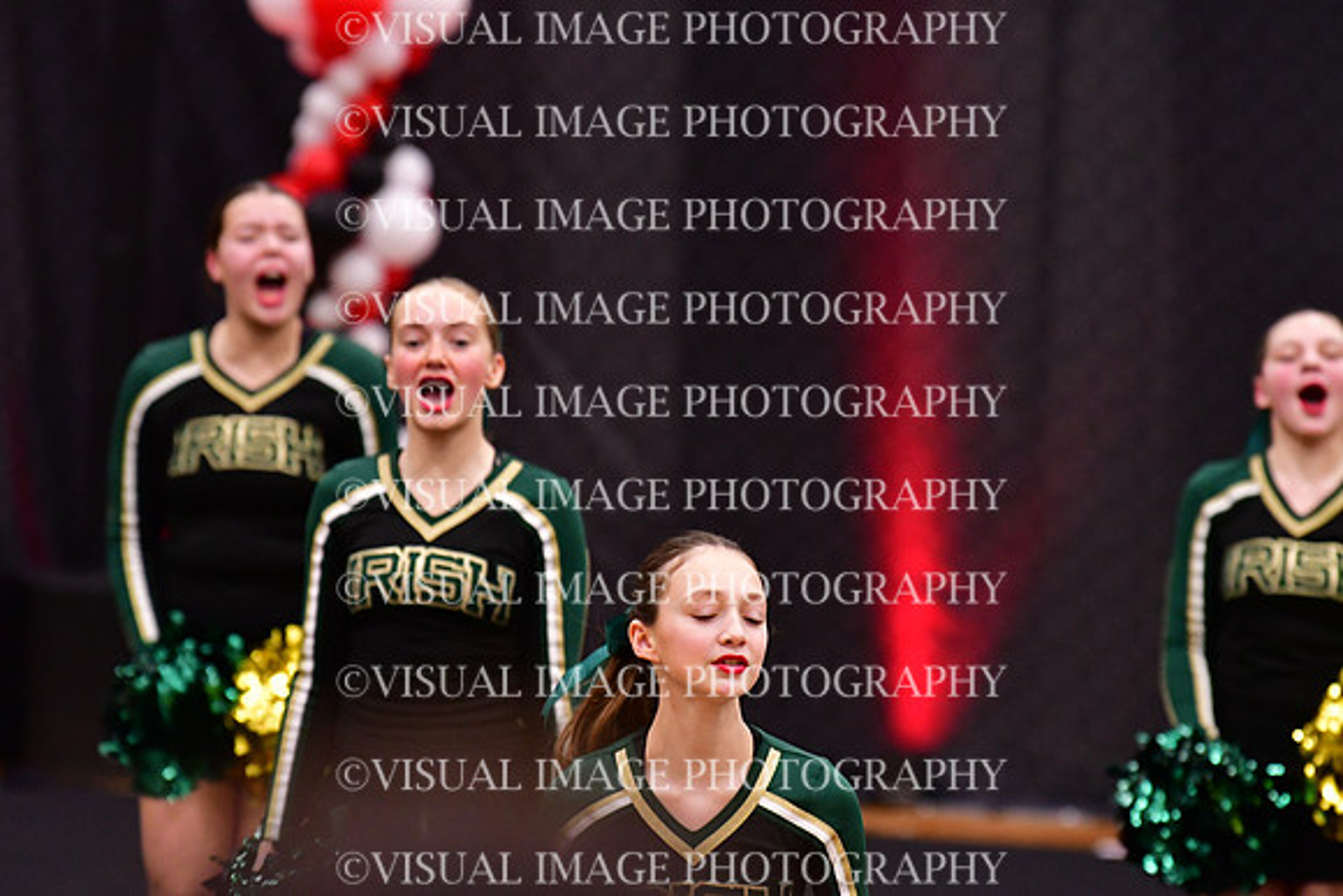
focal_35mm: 300
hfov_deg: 6.9
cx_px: 672
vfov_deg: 4.6
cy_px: 448
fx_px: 11194
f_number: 3.5
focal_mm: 200
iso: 4000
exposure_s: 1/500
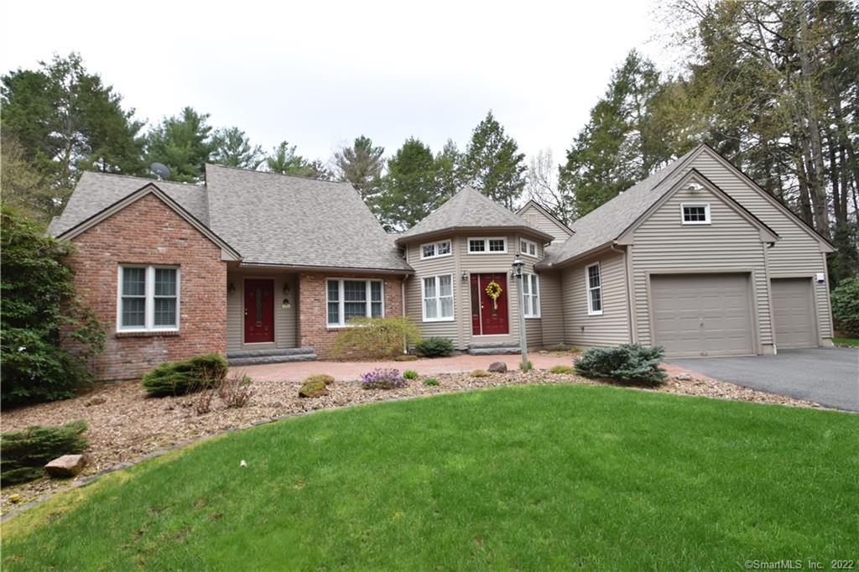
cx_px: 430
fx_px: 411
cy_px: 286
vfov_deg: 69.6
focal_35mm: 17
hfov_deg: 92.5
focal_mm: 11.5
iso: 400
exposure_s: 1/200
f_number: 7.1
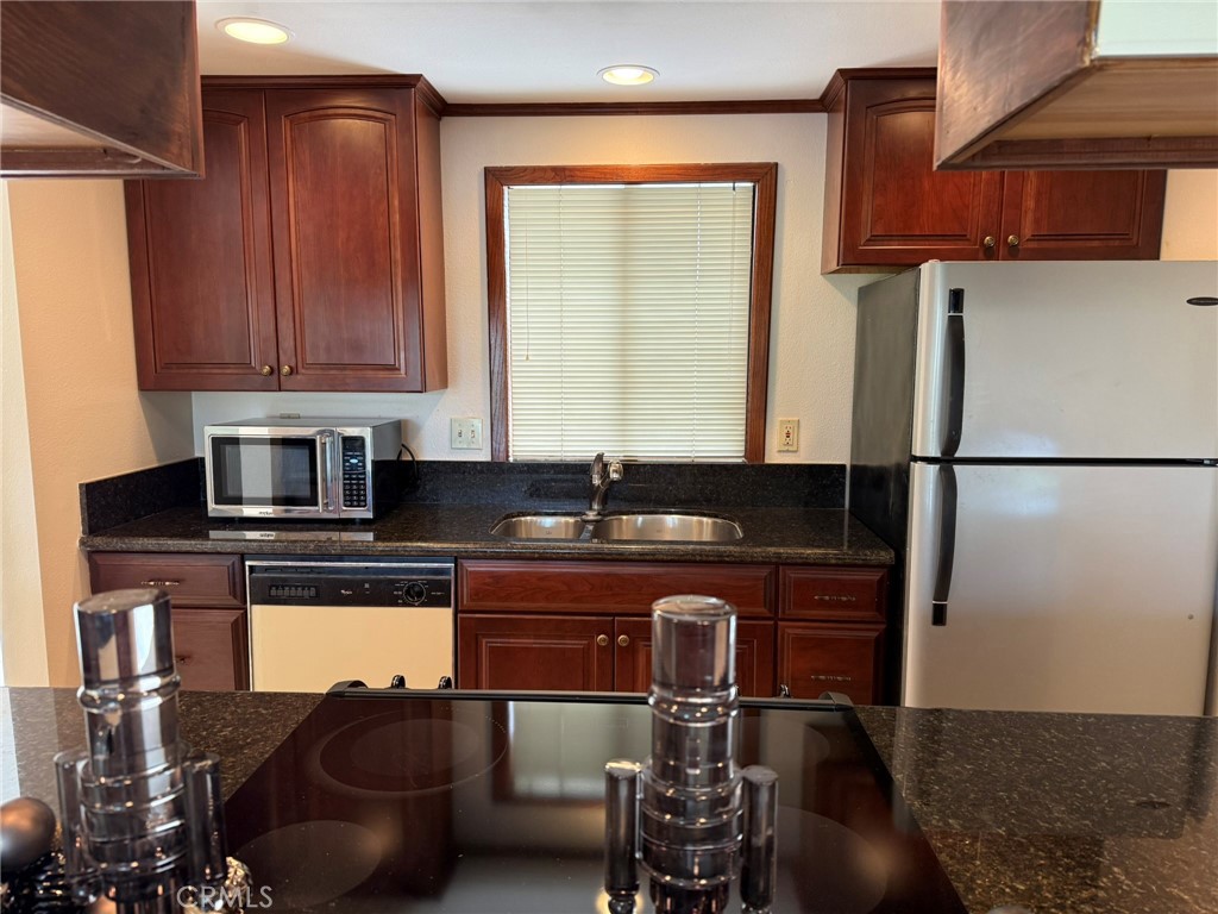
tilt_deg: -7.1
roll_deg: +0.1
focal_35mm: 24
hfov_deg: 71.6
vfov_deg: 56.8
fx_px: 844
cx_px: 609
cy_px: 457
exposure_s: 1/60
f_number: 1.78
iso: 200
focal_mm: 6.76
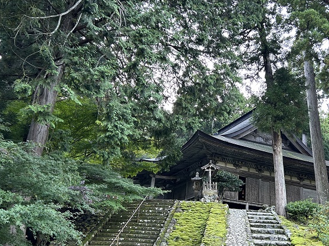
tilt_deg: +23.2
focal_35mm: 38
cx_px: 223
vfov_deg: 37.7
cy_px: 113
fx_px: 361
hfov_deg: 48.1
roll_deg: -2.9
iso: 125
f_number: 1.5
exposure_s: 1/112
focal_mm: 5.7
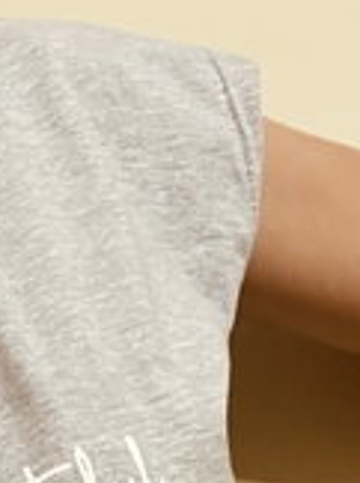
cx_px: -161
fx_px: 1376
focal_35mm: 99
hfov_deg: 14.1
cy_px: 666
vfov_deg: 18.2
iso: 320
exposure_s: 1/50
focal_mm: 2.71
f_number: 2.2
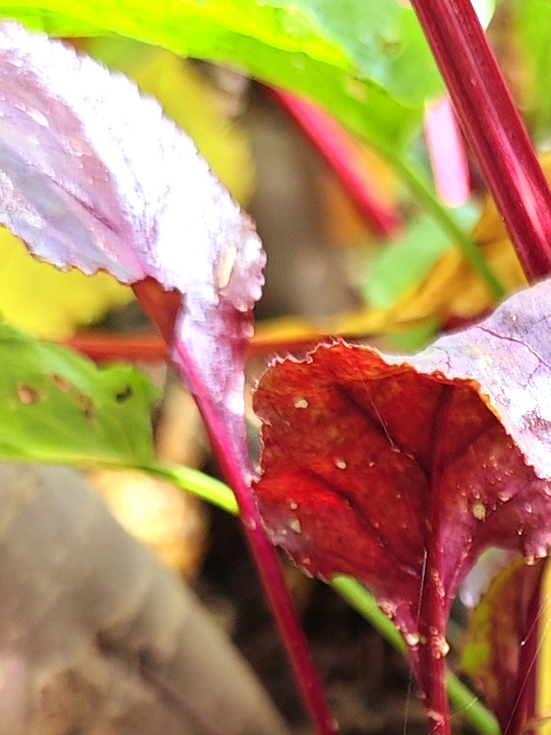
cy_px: 955
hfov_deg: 13.1
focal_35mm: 107
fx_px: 2271
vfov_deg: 17.3
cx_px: 811
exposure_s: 1/252
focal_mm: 7.79
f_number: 1.9
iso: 50
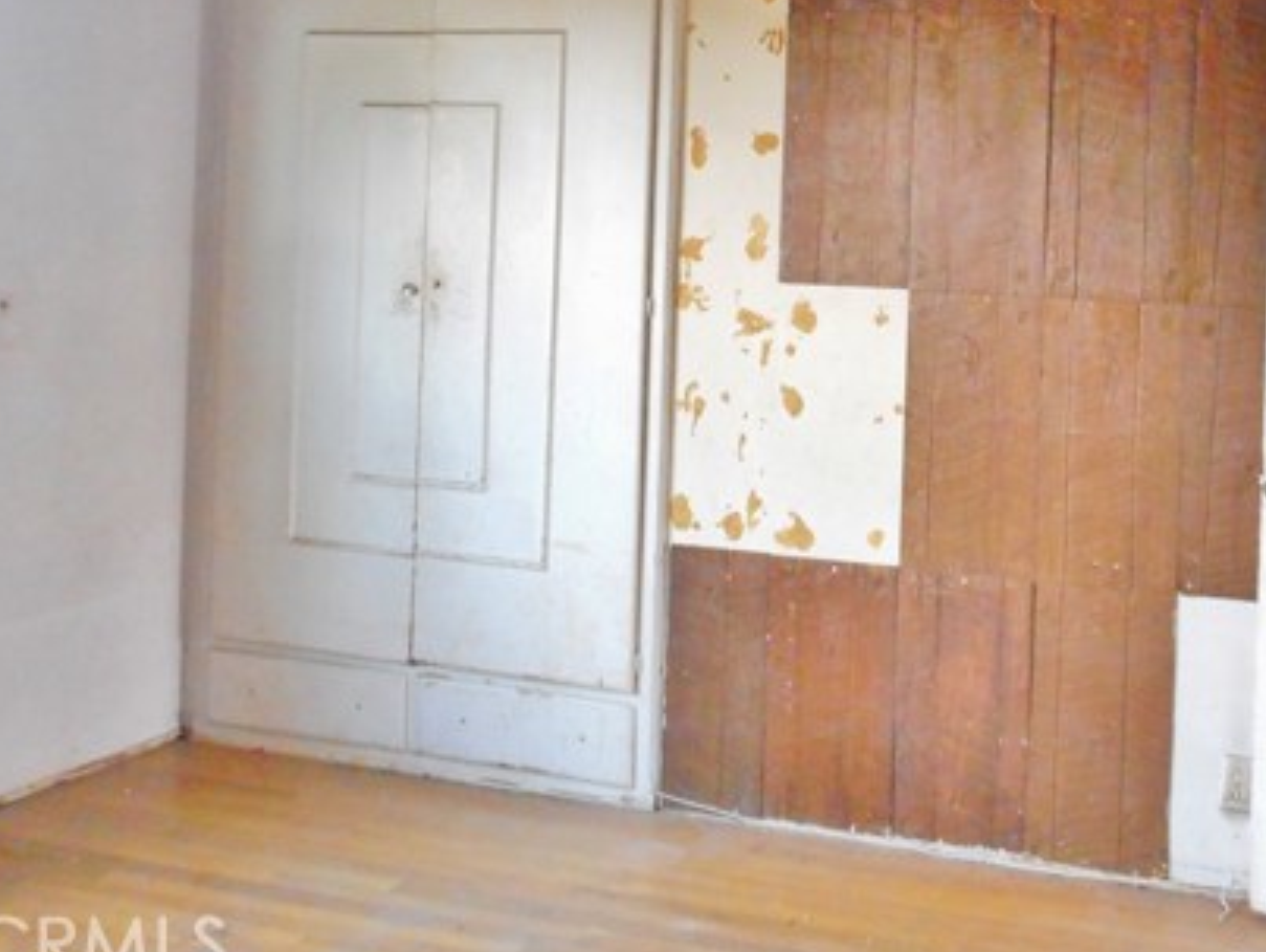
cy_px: 236
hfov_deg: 40.3
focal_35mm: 46
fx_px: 1684
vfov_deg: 31.0
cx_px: 917
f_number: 4
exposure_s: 1/30
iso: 400
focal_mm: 5.2
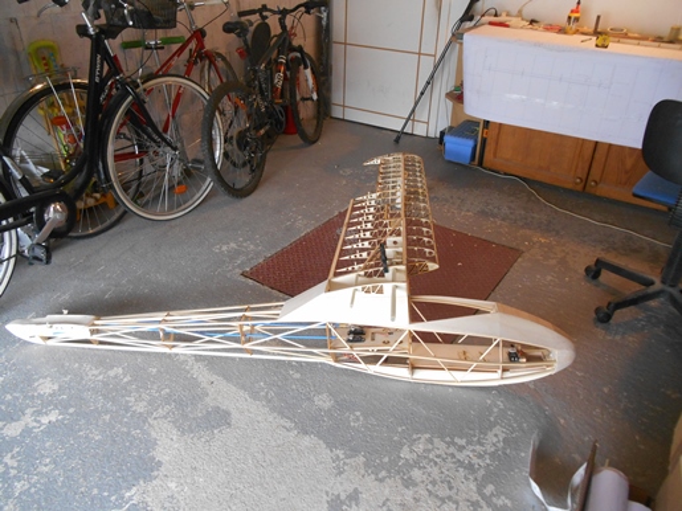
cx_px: 341
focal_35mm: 26
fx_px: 512
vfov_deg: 53.0
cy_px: 256
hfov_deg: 67.3
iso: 320
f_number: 3.4
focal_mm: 4.7
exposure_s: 1/30
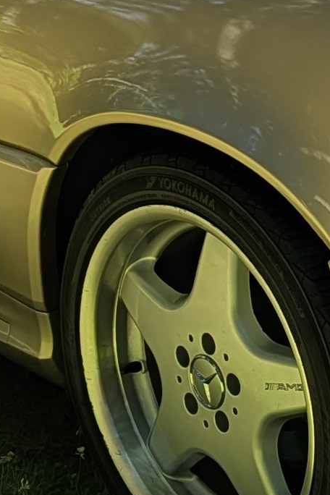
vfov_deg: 13.8
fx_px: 2049
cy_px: 240
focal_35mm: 149
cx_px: 545
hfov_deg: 8.9
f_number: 1.85
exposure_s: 1/935
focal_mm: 6.81
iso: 44
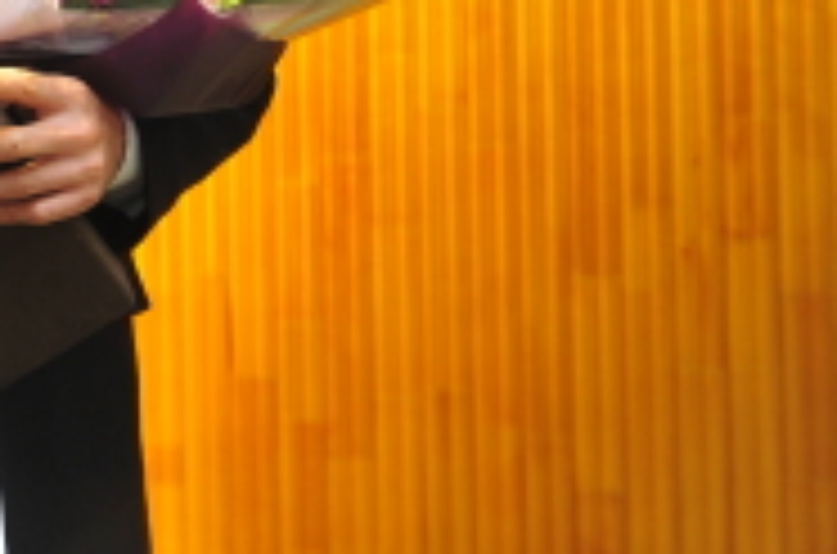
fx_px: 2760
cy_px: -32
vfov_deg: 11.3
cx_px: -554
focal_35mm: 119
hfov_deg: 15.4
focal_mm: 34
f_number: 4.5
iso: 800
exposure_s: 1/60
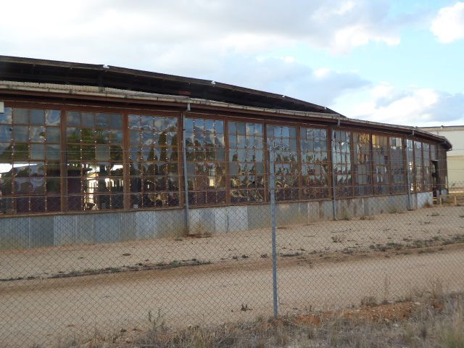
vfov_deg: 41.8
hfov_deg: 54.0
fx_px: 456
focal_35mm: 34
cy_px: 174
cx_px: 232
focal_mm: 5.8
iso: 80
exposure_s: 1/80
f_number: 3.6
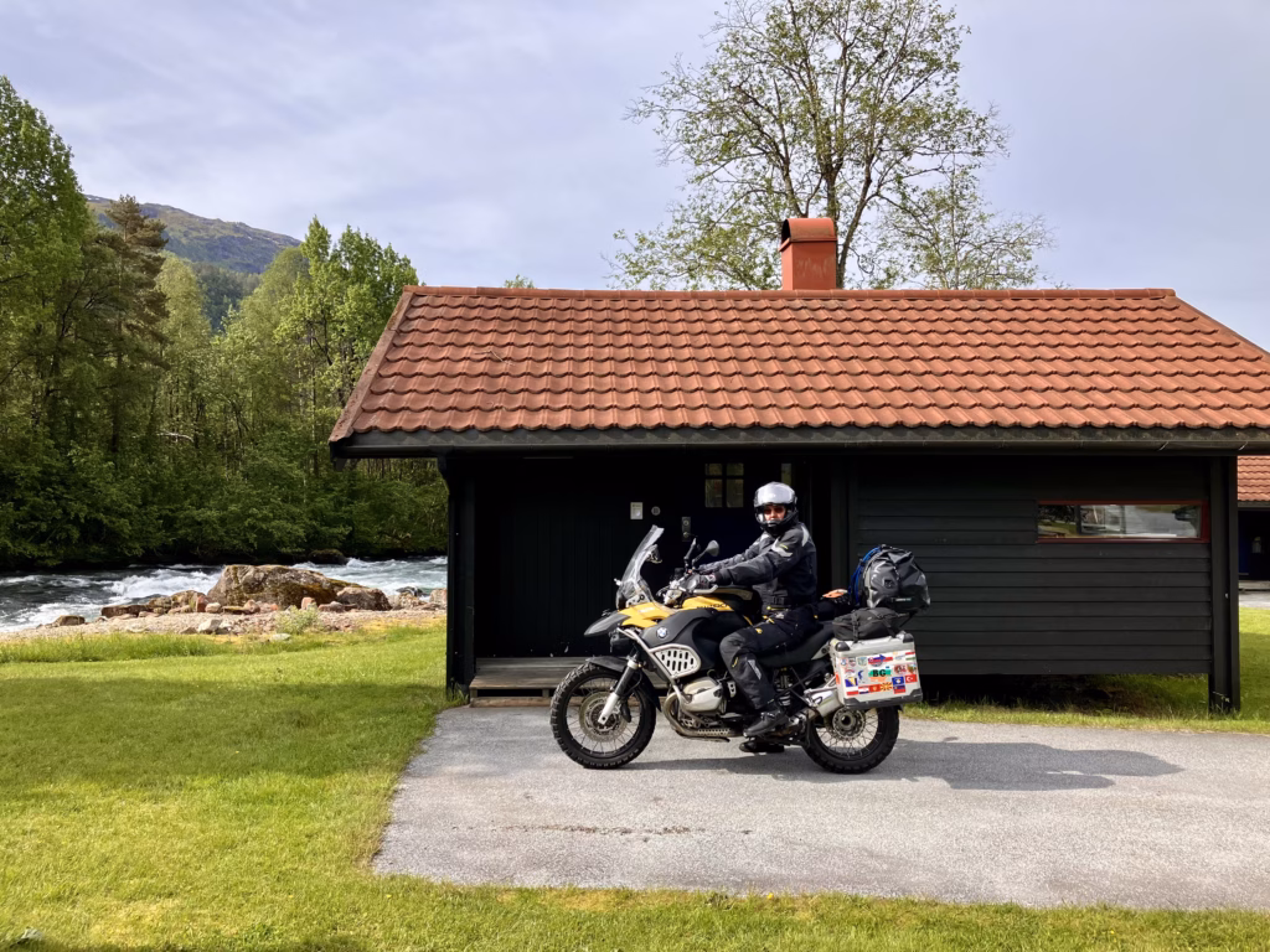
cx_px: 635
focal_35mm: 28
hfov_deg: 63.4
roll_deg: -0.8
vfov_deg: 49.7
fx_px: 1027
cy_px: 476
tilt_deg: +2.0
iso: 32
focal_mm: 3.99
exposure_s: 1/1429
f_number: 1.8
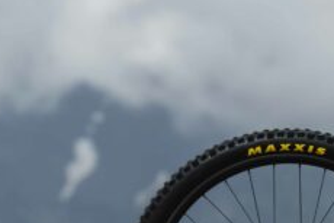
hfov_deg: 3.8
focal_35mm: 535
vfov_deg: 2.6
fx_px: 4960
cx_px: 582
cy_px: 154
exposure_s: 1/200
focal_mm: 120
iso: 64
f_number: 4.5
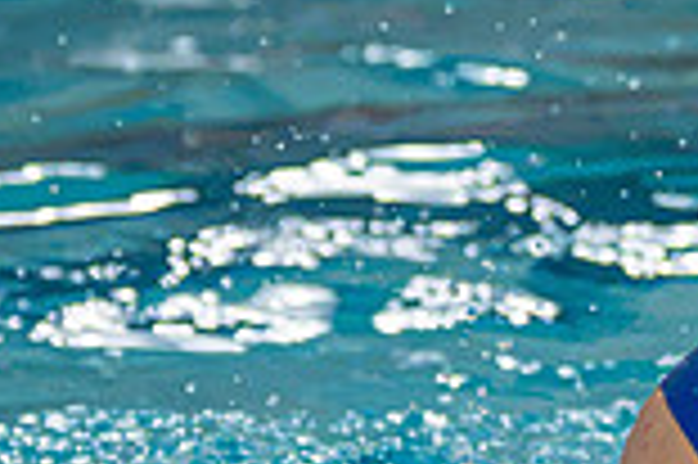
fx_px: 12706
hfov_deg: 3.1
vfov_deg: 2.1
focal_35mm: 656
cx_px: 719
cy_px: 641
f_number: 4
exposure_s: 1/1000
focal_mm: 100
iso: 8000
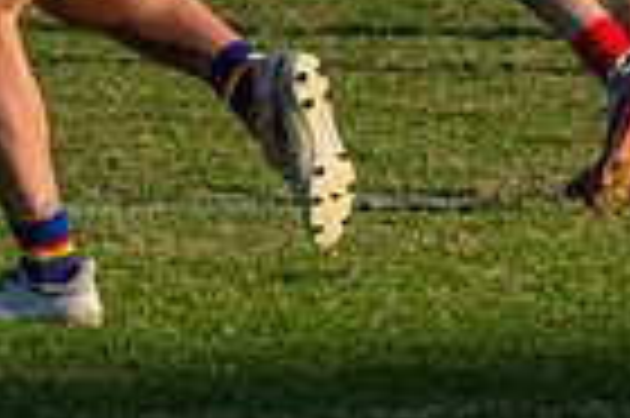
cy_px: -419
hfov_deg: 2.3
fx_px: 15784
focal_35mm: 903
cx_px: 157
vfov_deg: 1.5
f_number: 8
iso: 800
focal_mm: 170
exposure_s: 1/1600
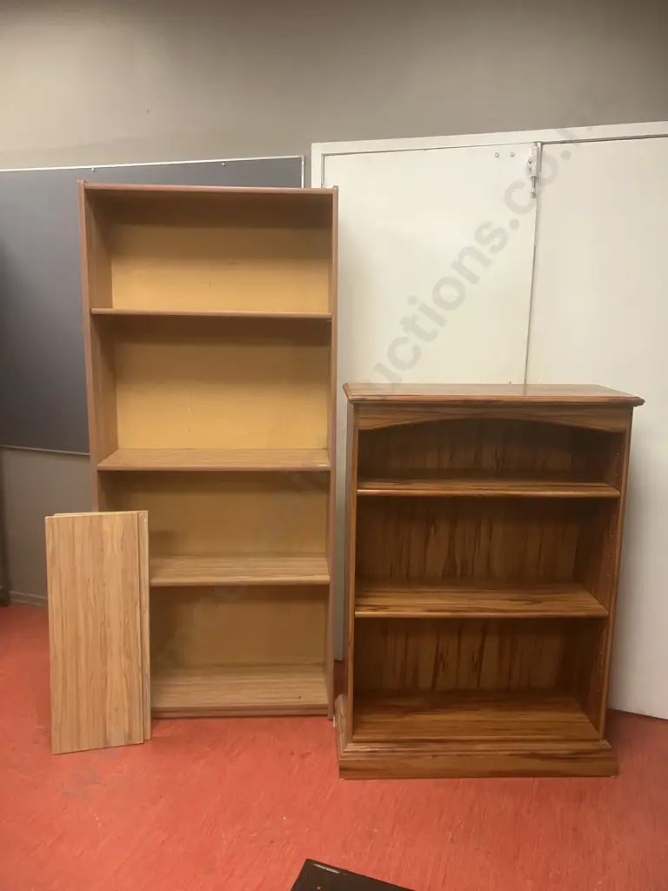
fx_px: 720
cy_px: 446
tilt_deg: -9.0
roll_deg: -0.5
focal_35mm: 28
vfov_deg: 63.4
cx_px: 334
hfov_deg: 49.7
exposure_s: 1/50
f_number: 1.8
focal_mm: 3.99
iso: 250
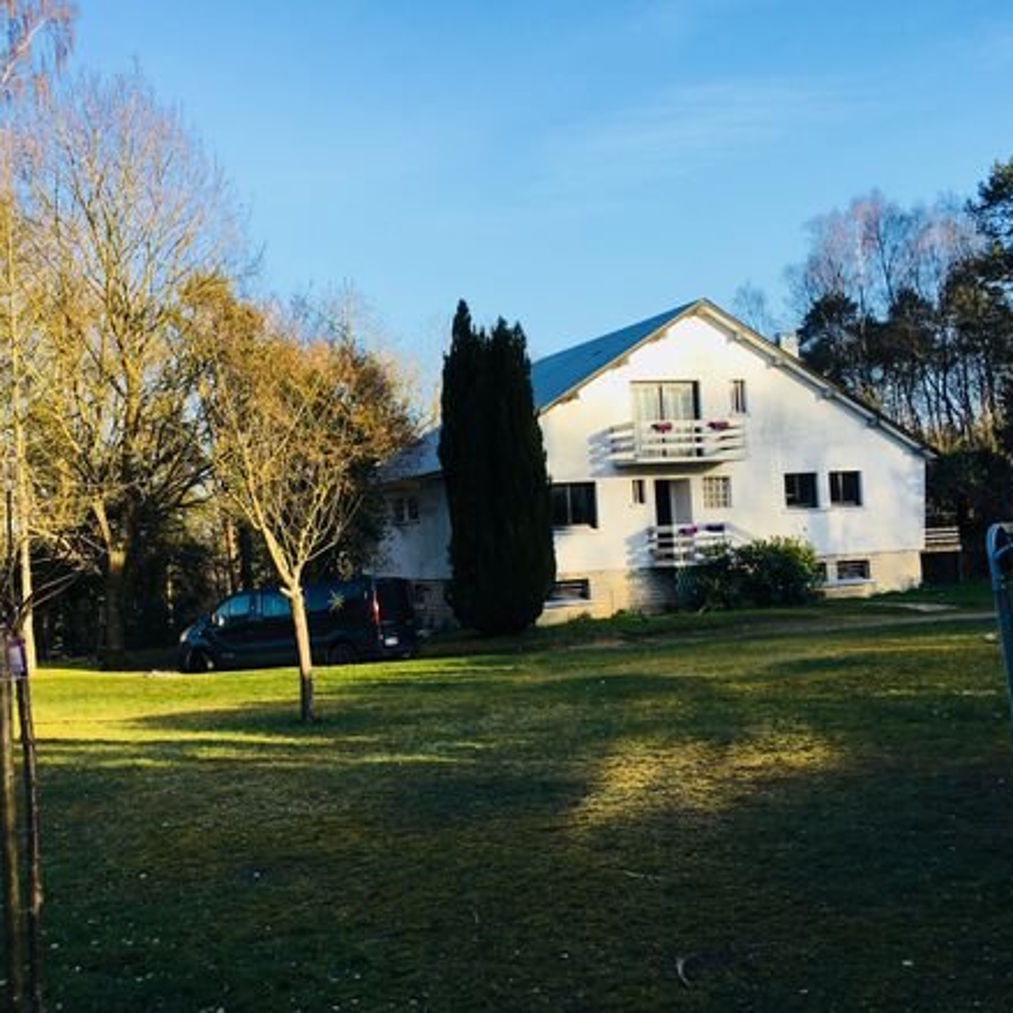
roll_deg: +0.5
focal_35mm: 35
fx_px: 1159
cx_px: 429
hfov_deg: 47.1
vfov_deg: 47.2
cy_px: 501
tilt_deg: +2.4
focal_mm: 4.15
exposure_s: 1/549
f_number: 2.2
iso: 25
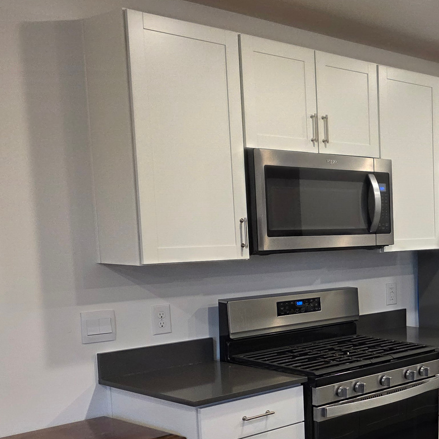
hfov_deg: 28.5
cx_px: 512
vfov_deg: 31.9
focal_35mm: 53
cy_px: 302
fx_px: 760
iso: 250
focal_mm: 6.3
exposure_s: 1/120
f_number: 1.7
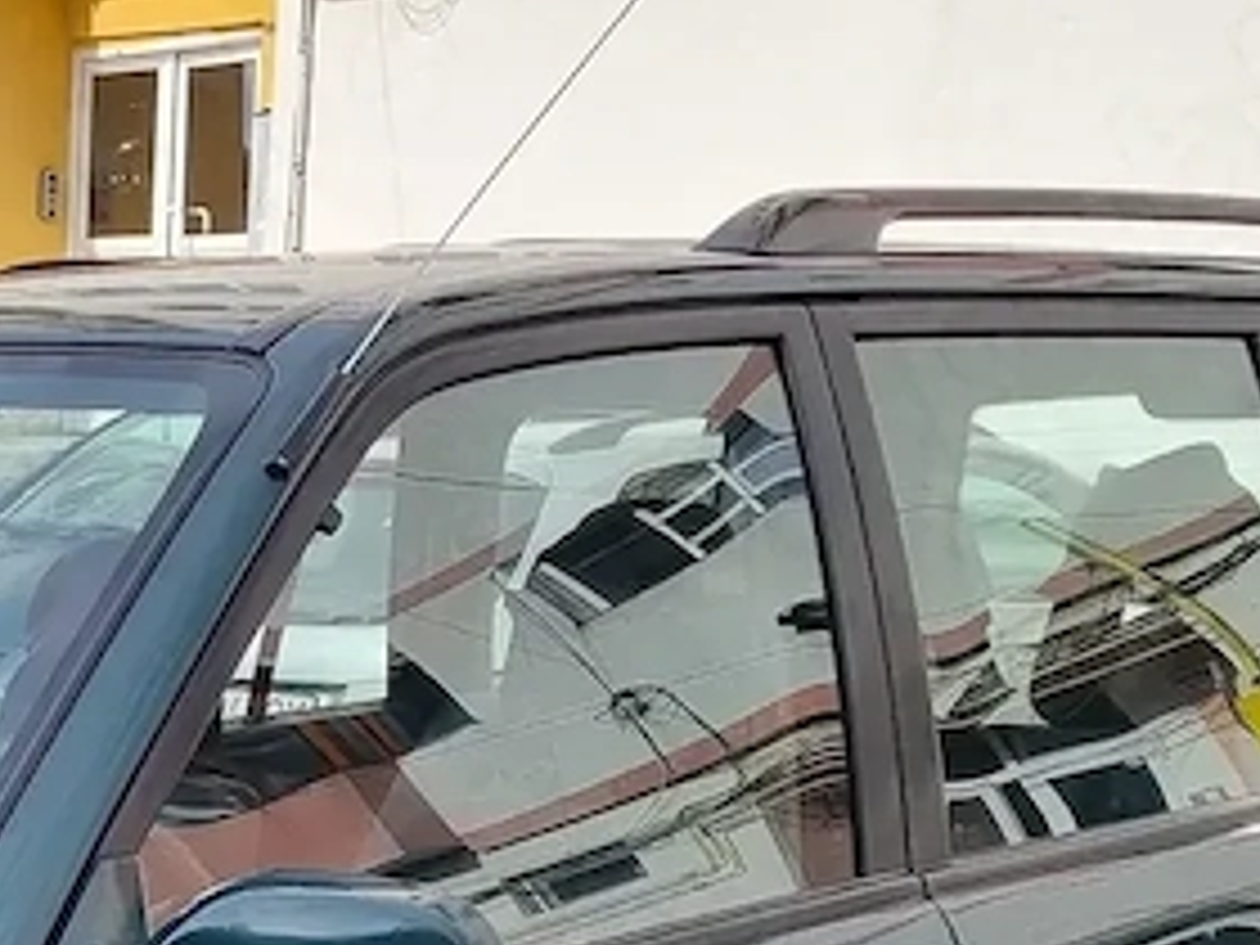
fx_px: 3385
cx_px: -216
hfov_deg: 19.9
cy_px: 1287
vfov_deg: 15.0
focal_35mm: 93
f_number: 1.8
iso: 50
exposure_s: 1/1324
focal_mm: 5.4
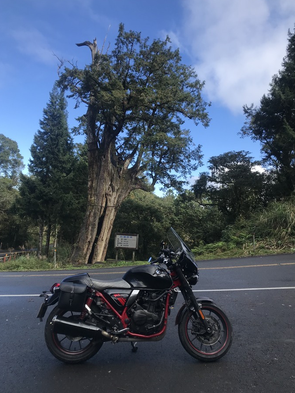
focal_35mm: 30
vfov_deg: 60.0
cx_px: 146
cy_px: 191
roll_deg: -4.0
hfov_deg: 46.8
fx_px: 341
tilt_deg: +3.8
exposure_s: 1/1076
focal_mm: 3.99
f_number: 1.8
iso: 20
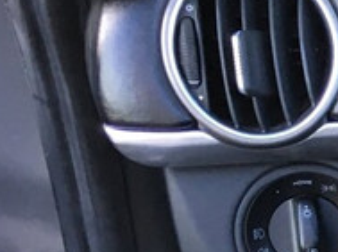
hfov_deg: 10.1
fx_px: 1598
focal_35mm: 164
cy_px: 349
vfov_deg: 8.9
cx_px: 875
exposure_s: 1/33
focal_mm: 4.15
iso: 32
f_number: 2.2
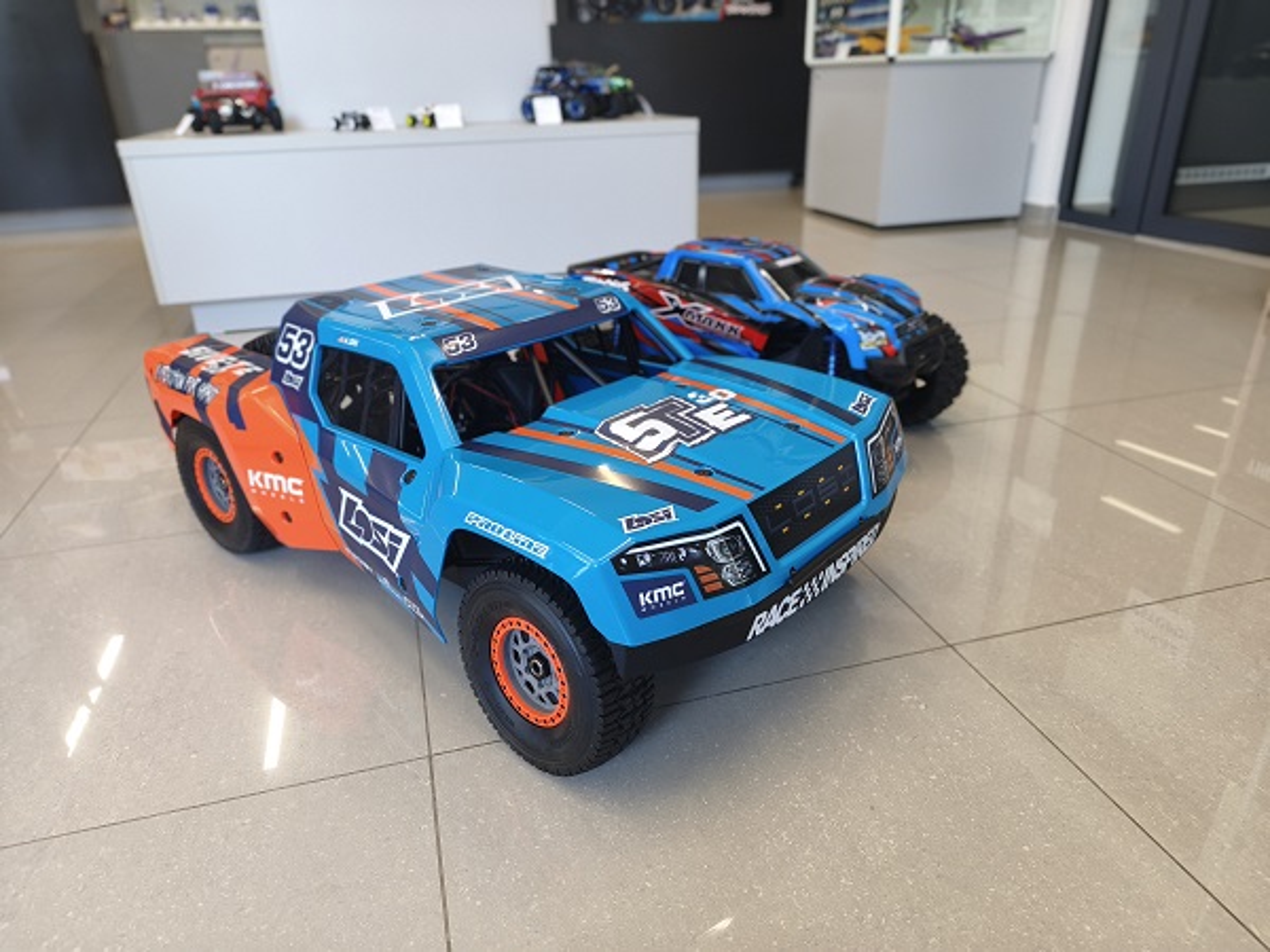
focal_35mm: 23
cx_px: 635
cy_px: 476
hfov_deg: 73.9
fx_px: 844
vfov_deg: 58.9
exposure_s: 1/99.9
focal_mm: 6.45
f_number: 1.62
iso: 160
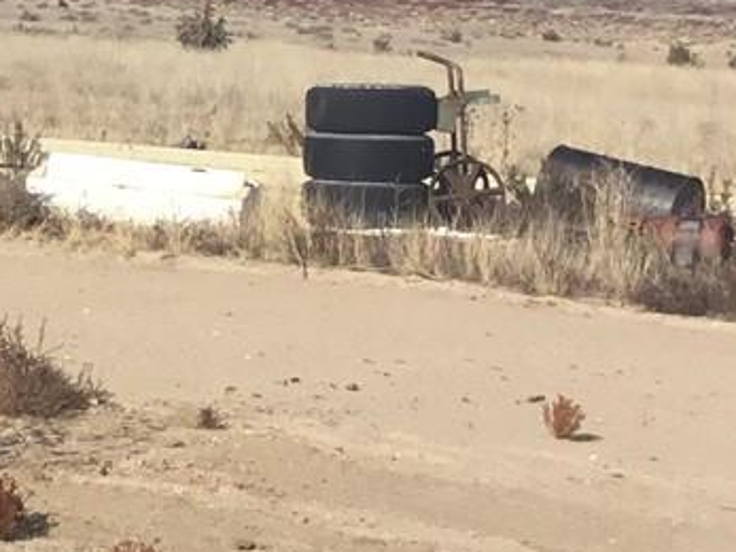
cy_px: 53
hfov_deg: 13.1
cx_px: -329
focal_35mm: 143
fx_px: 3039
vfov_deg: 10.3
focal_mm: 3.3
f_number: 2.4
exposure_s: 1/1698
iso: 25
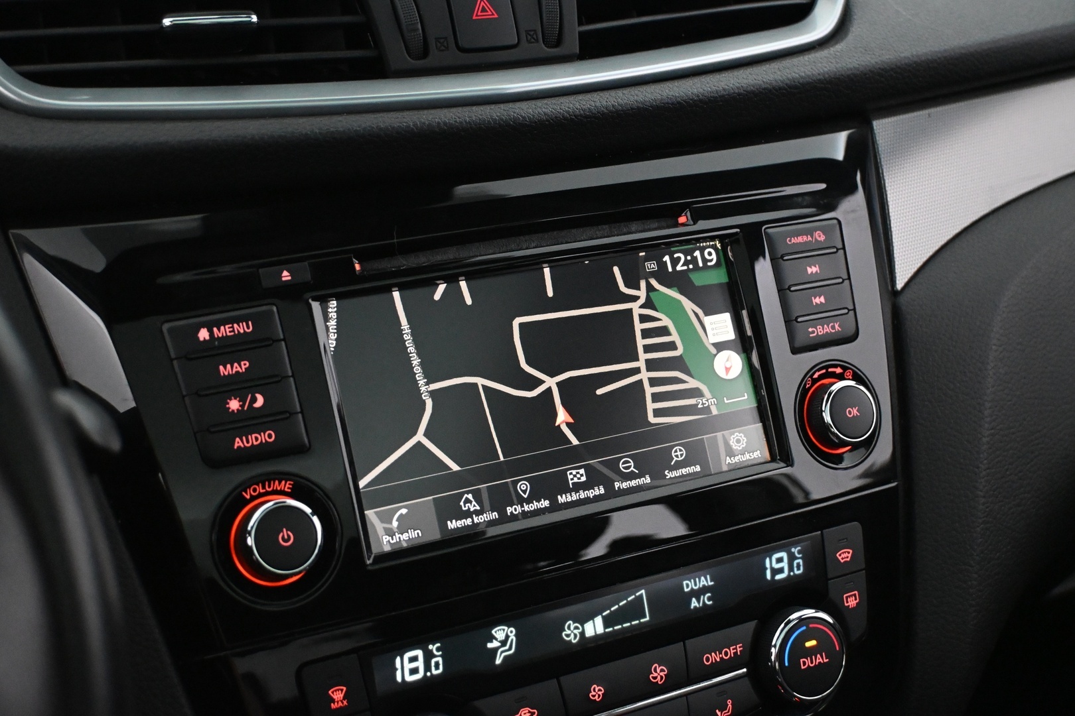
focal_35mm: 50
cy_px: 358
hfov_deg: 40.0
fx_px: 1478
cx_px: 538
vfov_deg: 27.3
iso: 7200
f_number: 5
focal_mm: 33
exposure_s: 1/60
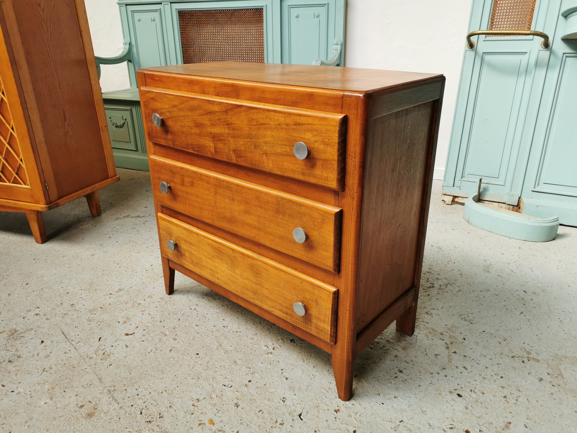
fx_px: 450
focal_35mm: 27
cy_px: 216
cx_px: 288
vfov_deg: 51.4
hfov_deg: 65.3
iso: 50
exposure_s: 1/142
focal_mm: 5.58
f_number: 1.8
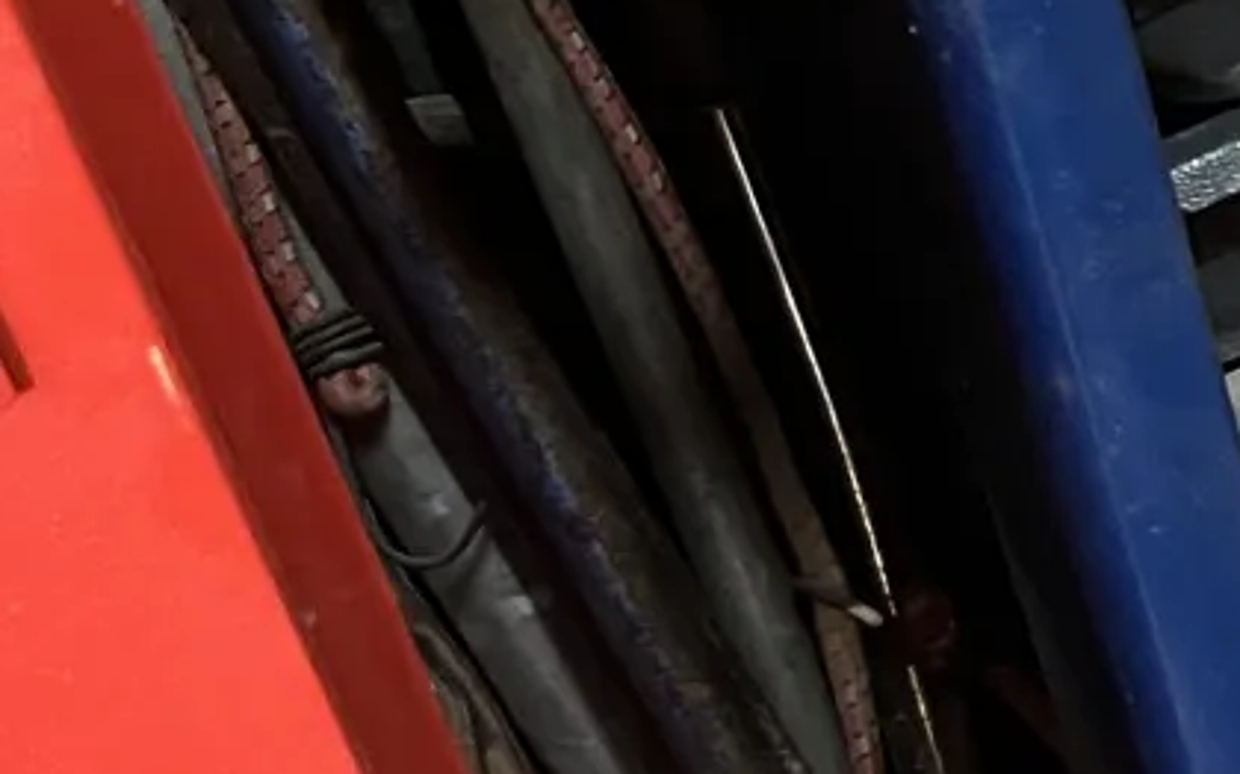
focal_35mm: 126
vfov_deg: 10.3
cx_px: 2790
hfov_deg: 13.2
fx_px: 4256
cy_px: 15
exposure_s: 1/60
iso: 200
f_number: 1.6
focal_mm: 5.1
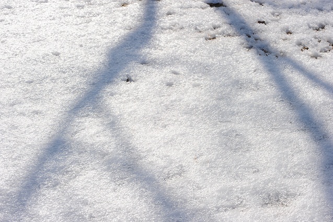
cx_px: 166
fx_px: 740
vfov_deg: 17.0
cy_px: 111
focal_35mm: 80
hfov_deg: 25.4
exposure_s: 1/1000
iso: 640
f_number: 16
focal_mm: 80
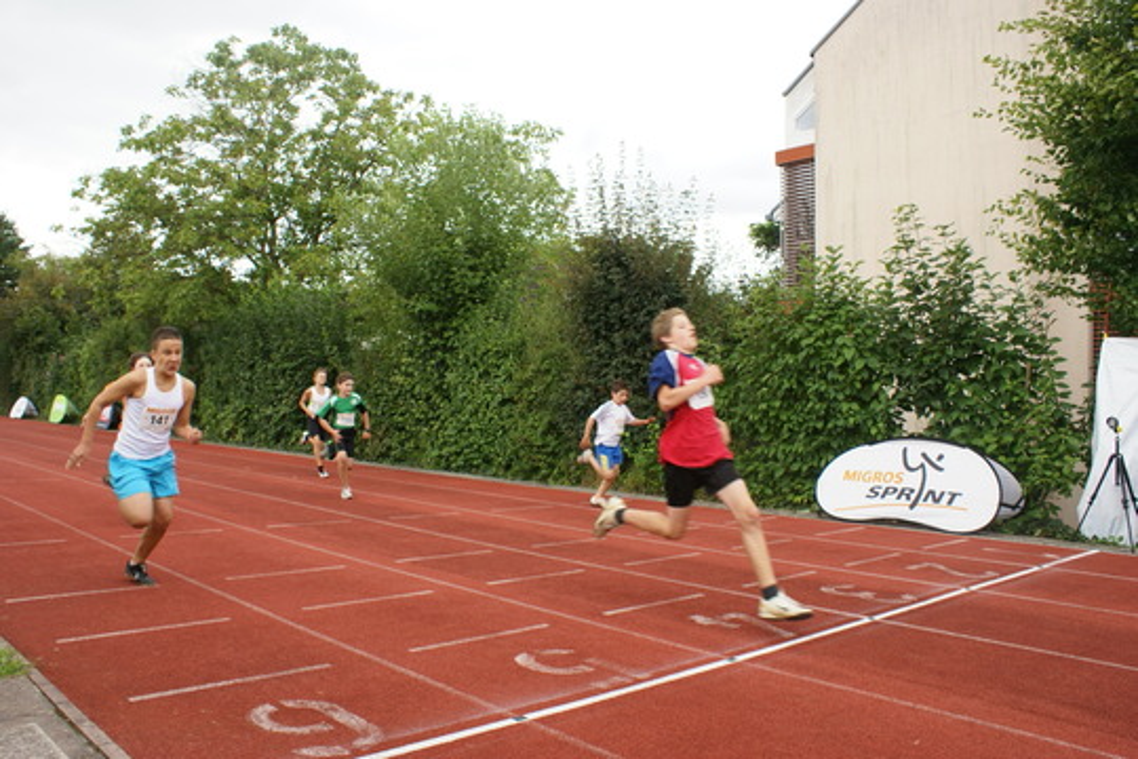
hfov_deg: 61.9
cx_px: 569
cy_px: 380
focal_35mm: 30
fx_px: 948
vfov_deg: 43.6
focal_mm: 20
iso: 100
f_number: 5
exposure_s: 1/200
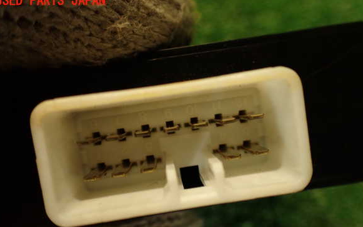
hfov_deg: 55.3
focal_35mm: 35
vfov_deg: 36.2
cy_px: 134
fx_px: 346
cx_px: 179
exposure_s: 1/30
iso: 200
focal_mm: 5.79
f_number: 2.4
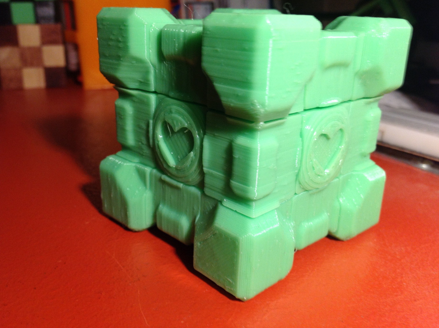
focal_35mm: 35
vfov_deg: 40.6
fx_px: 443
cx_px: 220
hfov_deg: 52.7
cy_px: 164
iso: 64
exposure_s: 1/15
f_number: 2.4
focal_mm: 4.28
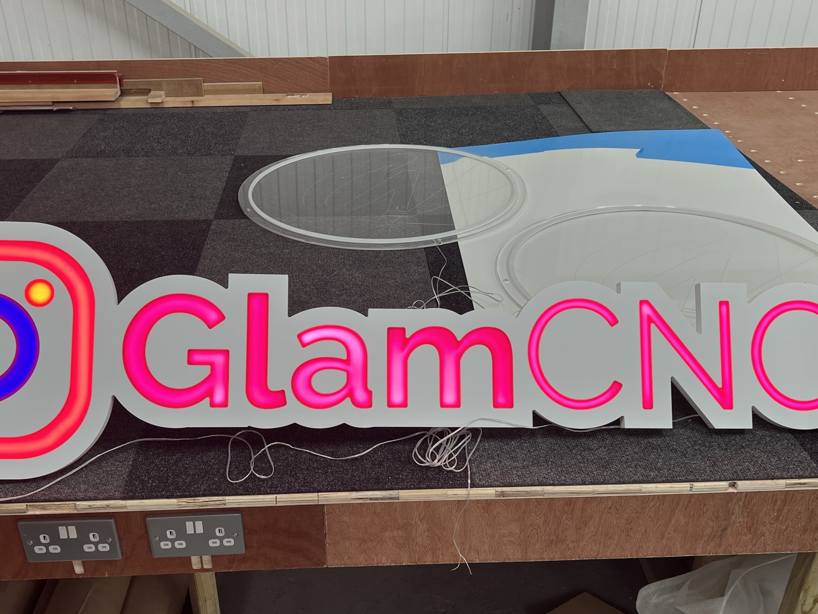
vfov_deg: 40.7
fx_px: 827
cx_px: 374
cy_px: 336
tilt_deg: -30.6
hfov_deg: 52.6
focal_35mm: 35
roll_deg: -0.3
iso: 32
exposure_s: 1/100
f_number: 1.5
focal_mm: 5.7
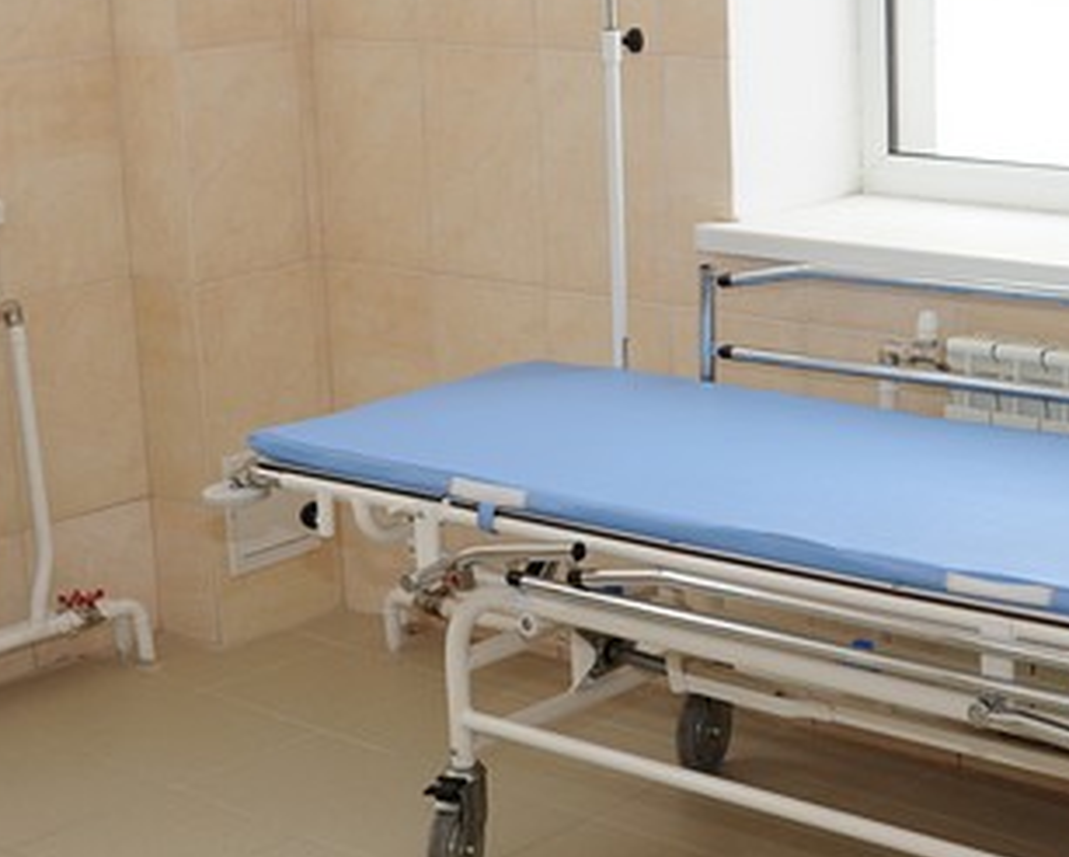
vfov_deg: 18.5
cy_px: 314
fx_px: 2628
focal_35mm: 83
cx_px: 669
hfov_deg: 22.9
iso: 800
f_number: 6.3
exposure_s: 1/160
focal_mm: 34
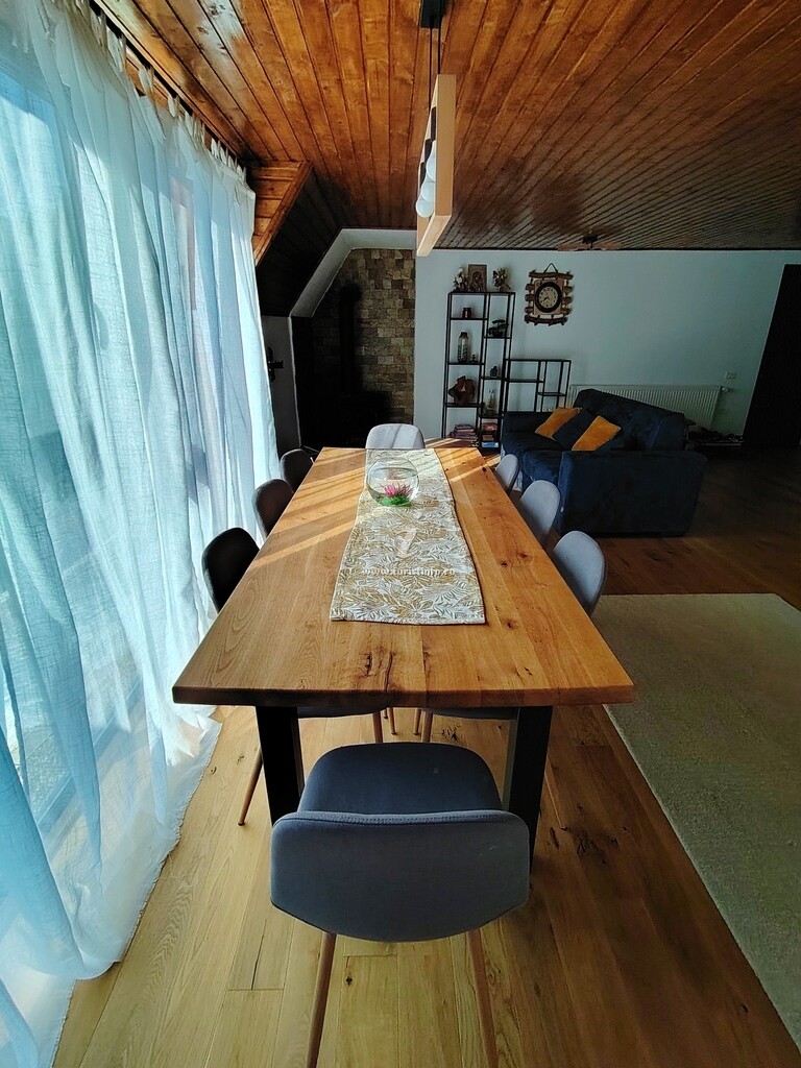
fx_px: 494
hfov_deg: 78.1
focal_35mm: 16
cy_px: 534
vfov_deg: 94.5
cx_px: 400
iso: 117
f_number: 2.2
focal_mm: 1.42
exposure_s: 1/100
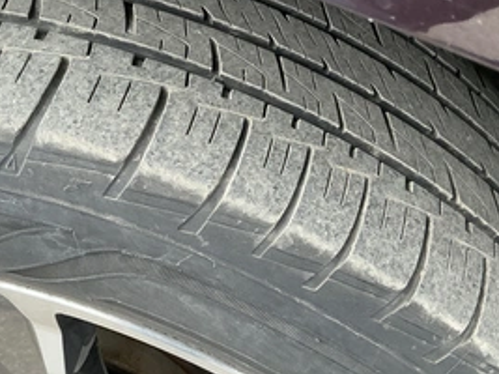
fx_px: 605
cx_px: 207
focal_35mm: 42
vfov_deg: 34.3
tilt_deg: -52.6
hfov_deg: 44.6
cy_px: 165
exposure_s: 1/153
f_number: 1.8
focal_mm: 3
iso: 20
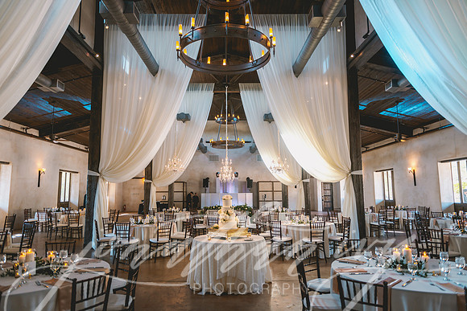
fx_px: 311
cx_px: 234
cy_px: 156
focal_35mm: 24
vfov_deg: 53.2
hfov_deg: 73.7
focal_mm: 24
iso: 400
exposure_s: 1/160
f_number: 2.8
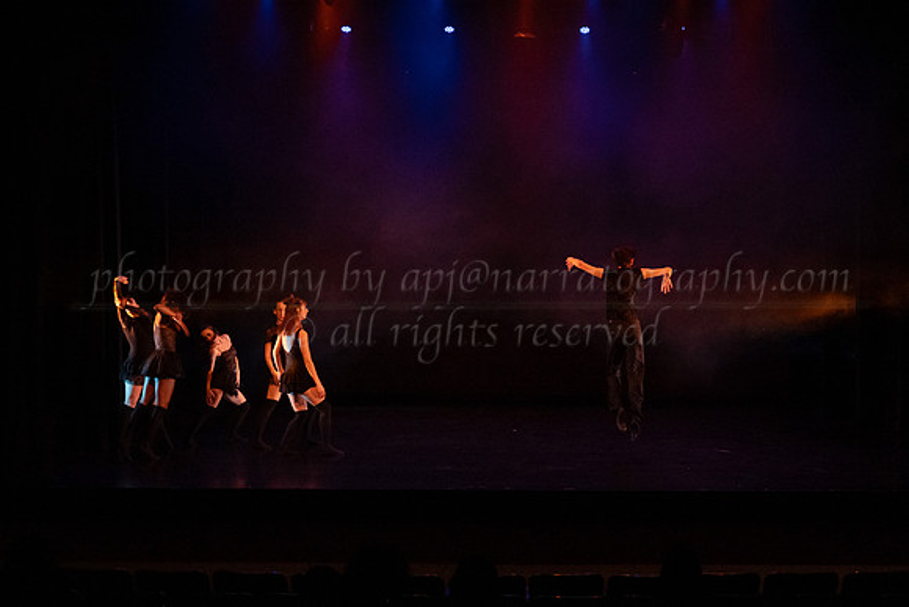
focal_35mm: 49
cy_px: 353
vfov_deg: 27.6
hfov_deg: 40.4
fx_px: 1234
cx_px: 513
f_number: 2.8
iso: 4000
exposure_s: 1/400
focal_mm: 42
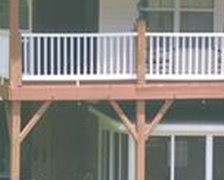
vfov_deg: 2.2
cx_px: 305
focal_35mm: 712
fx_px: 4727
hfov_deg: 2.7
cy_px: 367
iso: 200
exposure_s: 1/125
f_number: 5.6
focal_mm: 75
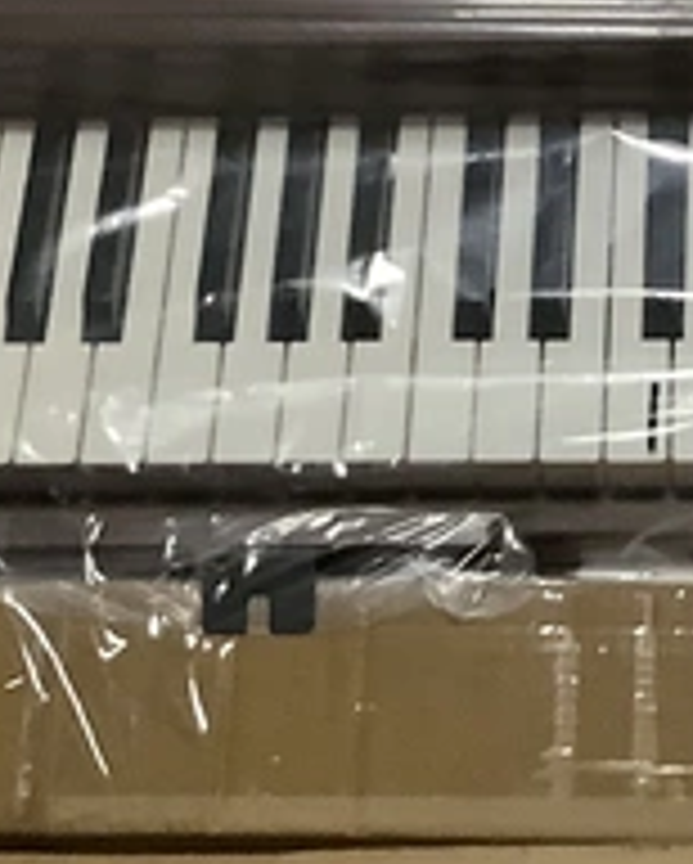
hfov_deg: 12.9
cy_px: 272
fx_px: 3020
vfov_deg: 16.2
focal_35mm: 118
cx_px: 756
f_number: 2.4
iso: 250
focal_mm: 3.3
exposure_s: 1/60
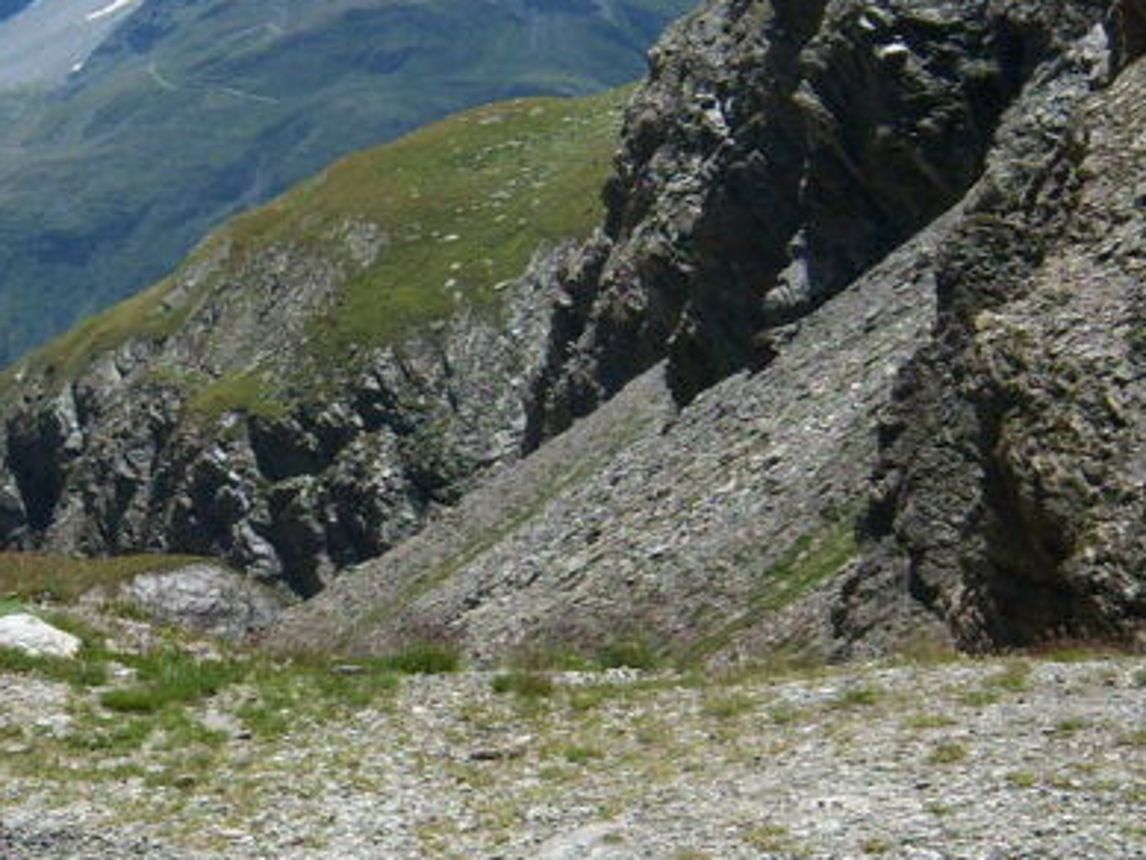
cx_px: 186
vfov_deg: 13.3
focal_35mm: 111
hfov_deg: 17.5
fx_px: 3676
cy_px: 669
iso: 80
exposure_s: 1/640
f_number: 4.8
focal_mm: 7.5
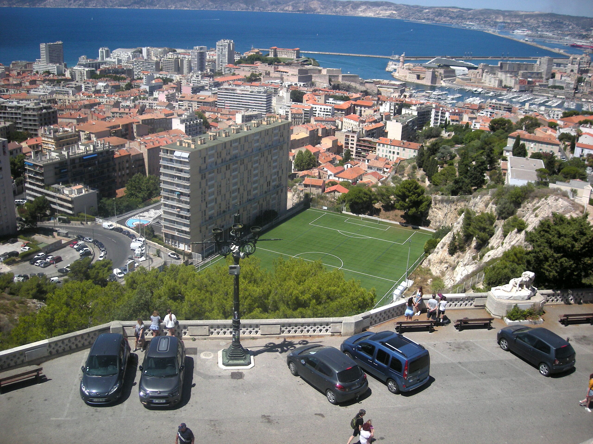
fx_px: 600
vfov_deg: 40.7
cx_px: 296
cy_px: 222
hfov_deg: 52.6
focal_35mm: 35
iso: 64
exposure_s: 1/534
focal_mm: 5.7
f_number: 5.7
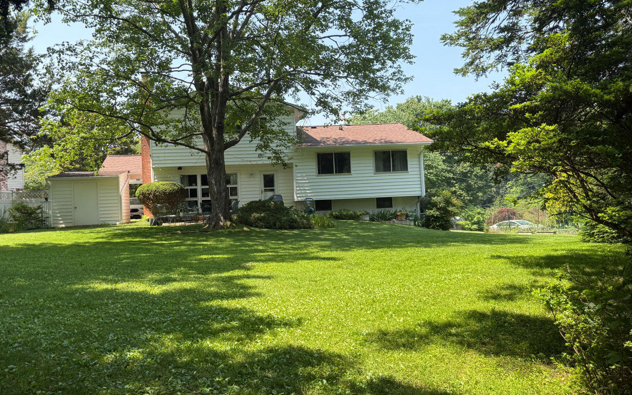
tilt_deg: +2.5
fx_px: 551
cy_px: 186
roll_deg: +1.7
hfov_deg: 59.5
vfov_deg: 39.4
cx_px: 278
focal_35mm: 32
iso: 100
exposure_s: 1/1437
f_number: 1.78
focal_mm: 6.76
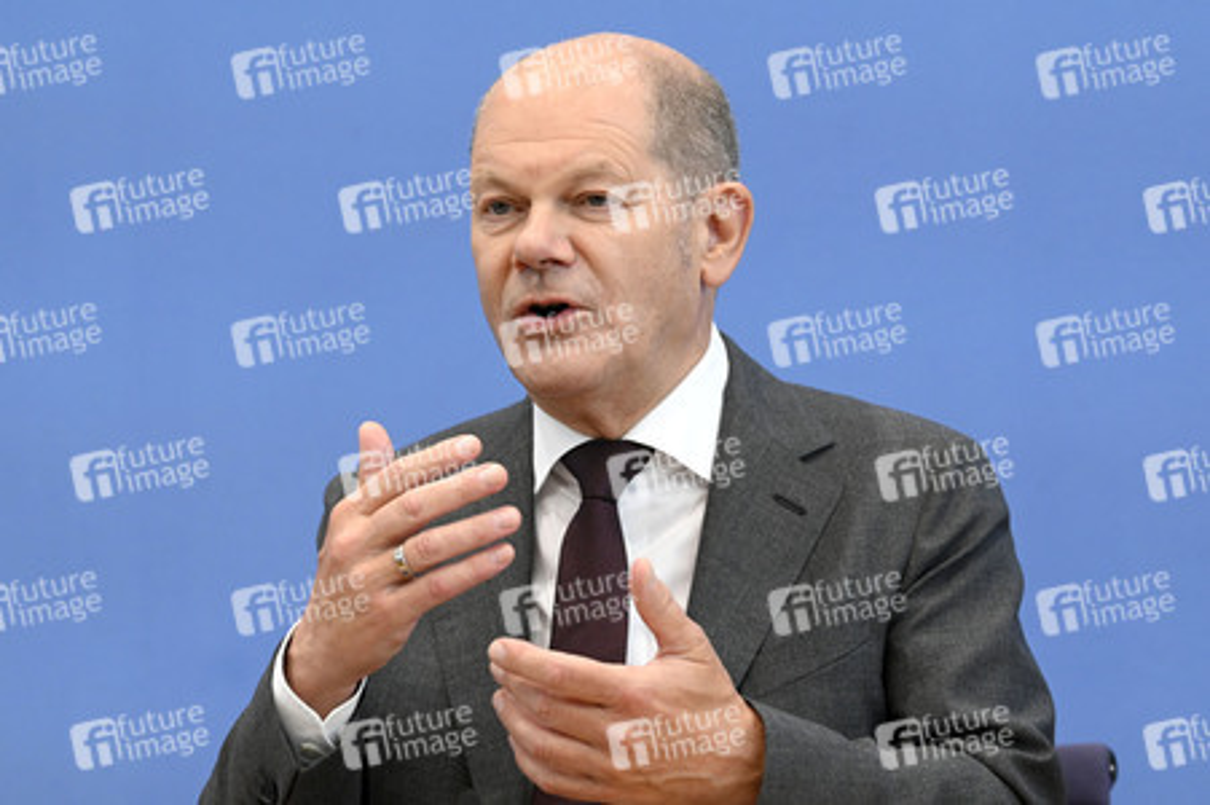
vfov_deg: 12.4
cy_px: 402
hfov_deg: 18.6
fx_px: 3694
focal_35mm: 110
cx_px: 605
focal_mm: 110
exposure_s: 1/640
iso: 5000
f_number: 6.3
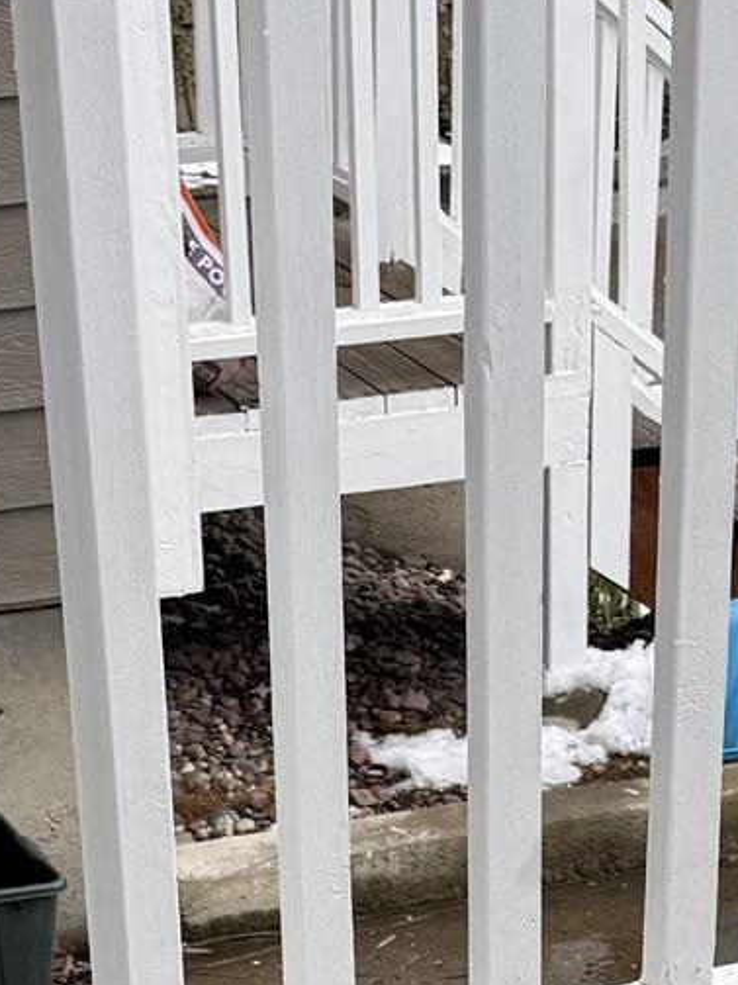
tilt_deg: -30.9
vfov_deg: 16.7
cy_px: 1337
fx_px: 3128
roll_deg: -0.1
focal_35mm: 110
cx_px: 474
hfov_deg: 13.4
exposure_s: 1/528
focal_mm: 6.76
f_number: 1.78
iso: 80
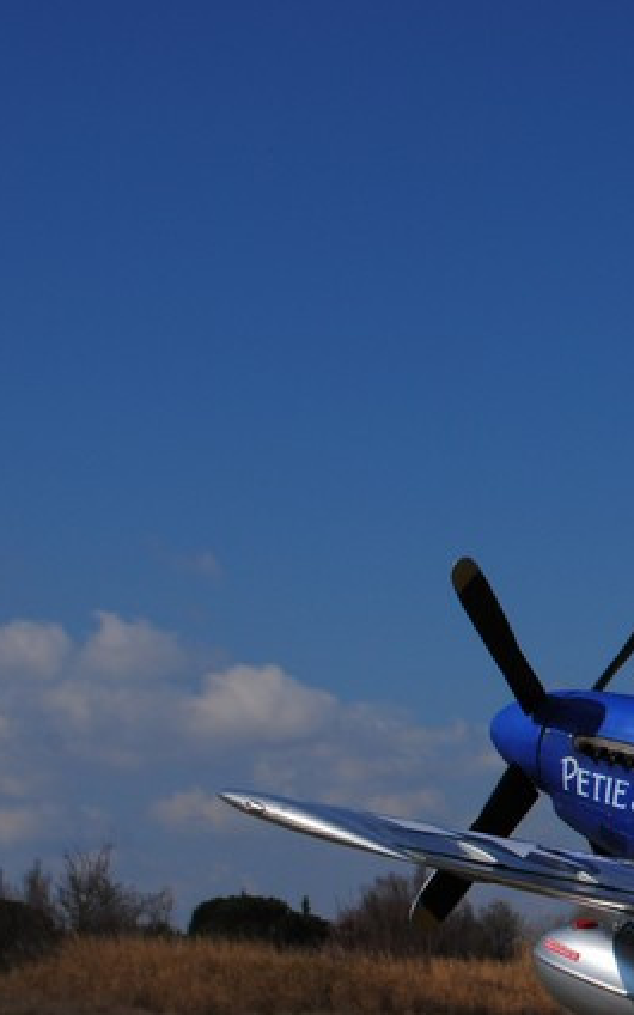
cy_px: 772
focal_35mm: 96
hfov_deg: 12.6
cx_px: 1096
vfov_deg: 21.4
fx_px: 2654
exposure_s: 1/400
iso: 100
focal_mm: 26
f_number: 10
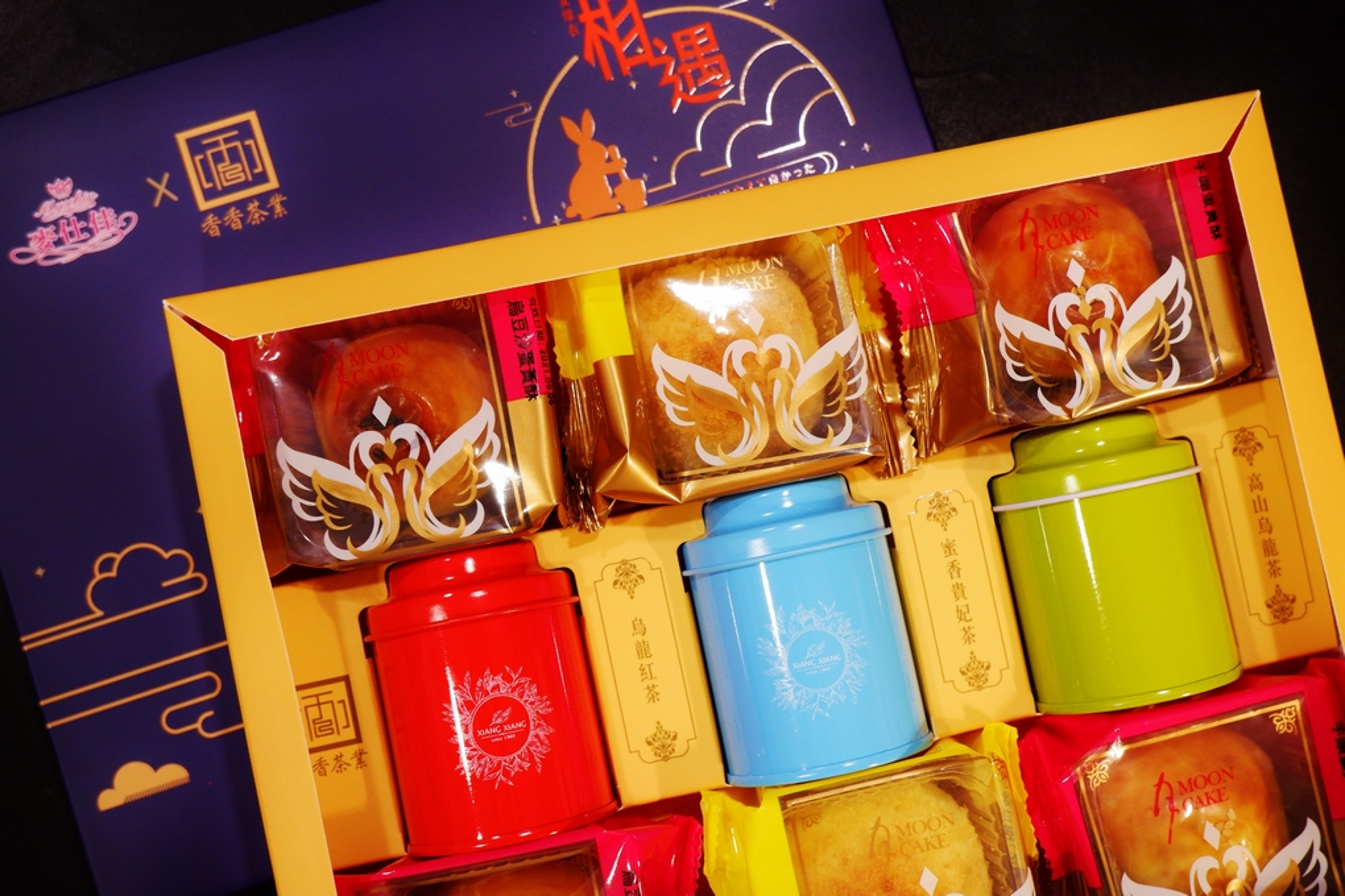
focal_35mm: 48
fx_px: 1793
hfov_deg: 41.1
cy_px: 448
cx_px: 672
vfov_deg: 28.1
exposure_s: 1/70
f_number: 4.9
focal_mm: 32.3
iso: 800
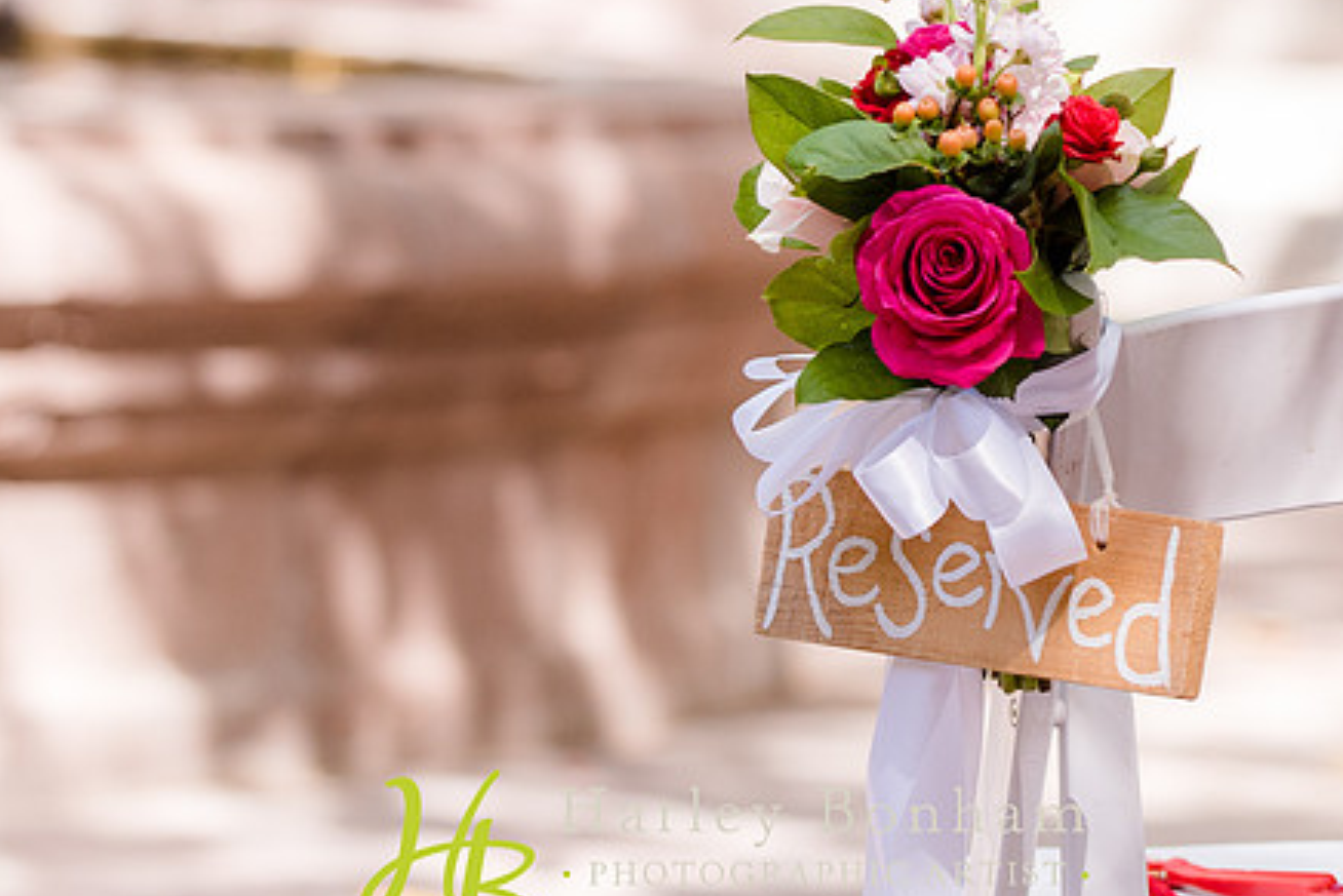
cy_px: 213
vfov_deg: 5.3
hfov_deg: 7.9
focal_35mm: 260
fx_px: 9702
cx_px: 934
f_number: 2.8
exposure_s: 1/500
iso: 200
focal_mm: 116
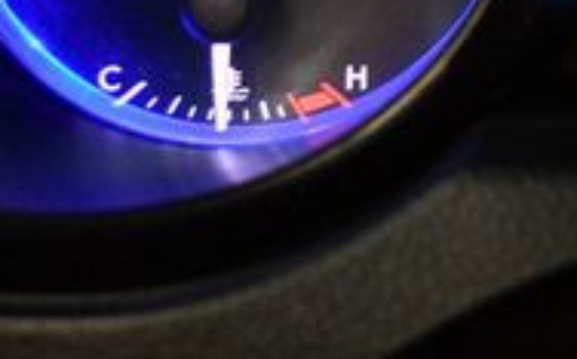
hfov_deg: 15.6
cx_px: 832
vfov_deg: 10.1
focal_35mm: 125
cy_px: -190
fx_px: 1963
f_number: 4
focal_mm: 24
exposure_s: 1/60
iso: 3200
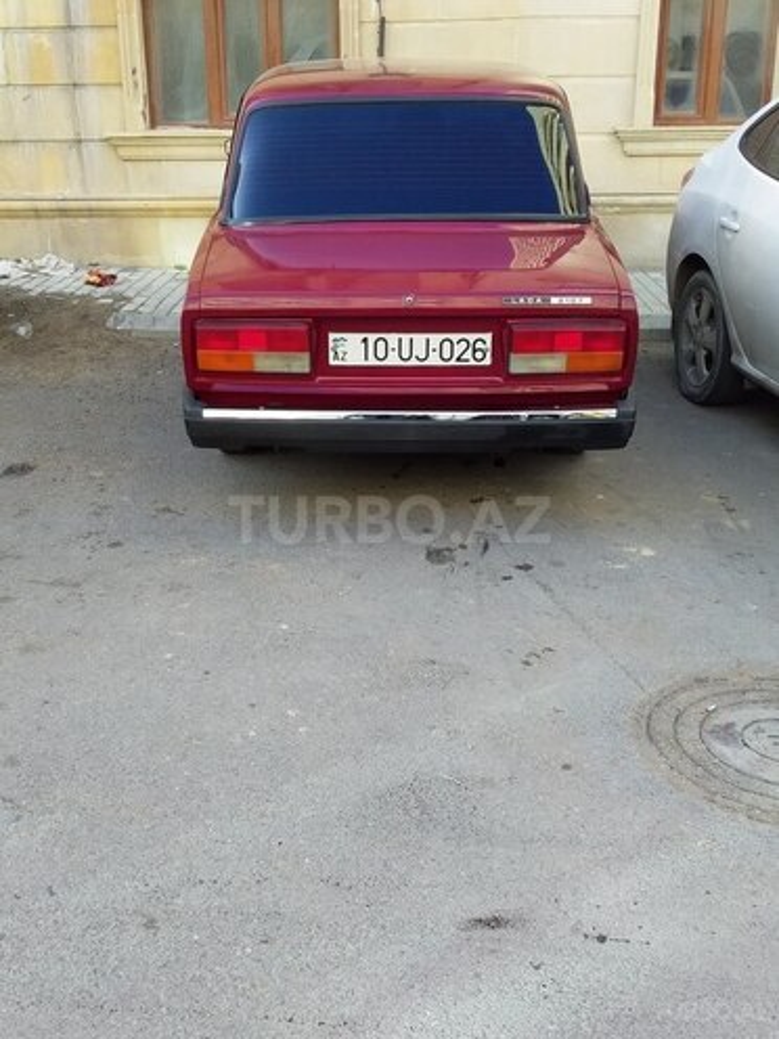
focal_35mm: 31
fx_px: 930
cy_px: 520
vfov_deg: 58.4
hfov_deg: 45.4
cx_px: 390
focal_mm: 3.3
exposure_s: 1/144
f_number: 2.2
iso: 40
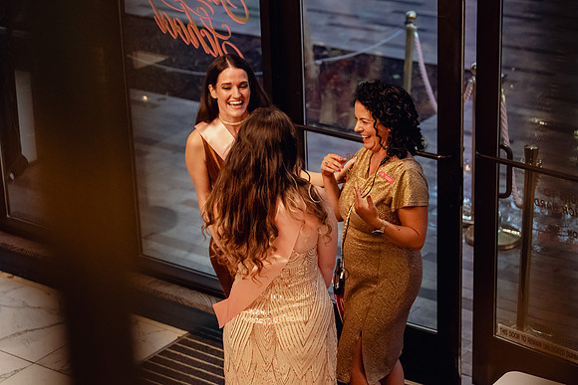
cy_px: 193
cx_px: 278
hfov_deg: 23.7
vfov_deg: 15.9
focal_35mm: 86
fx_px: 1378
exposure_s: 1/160
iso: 6400
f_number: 2.8
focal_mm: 70
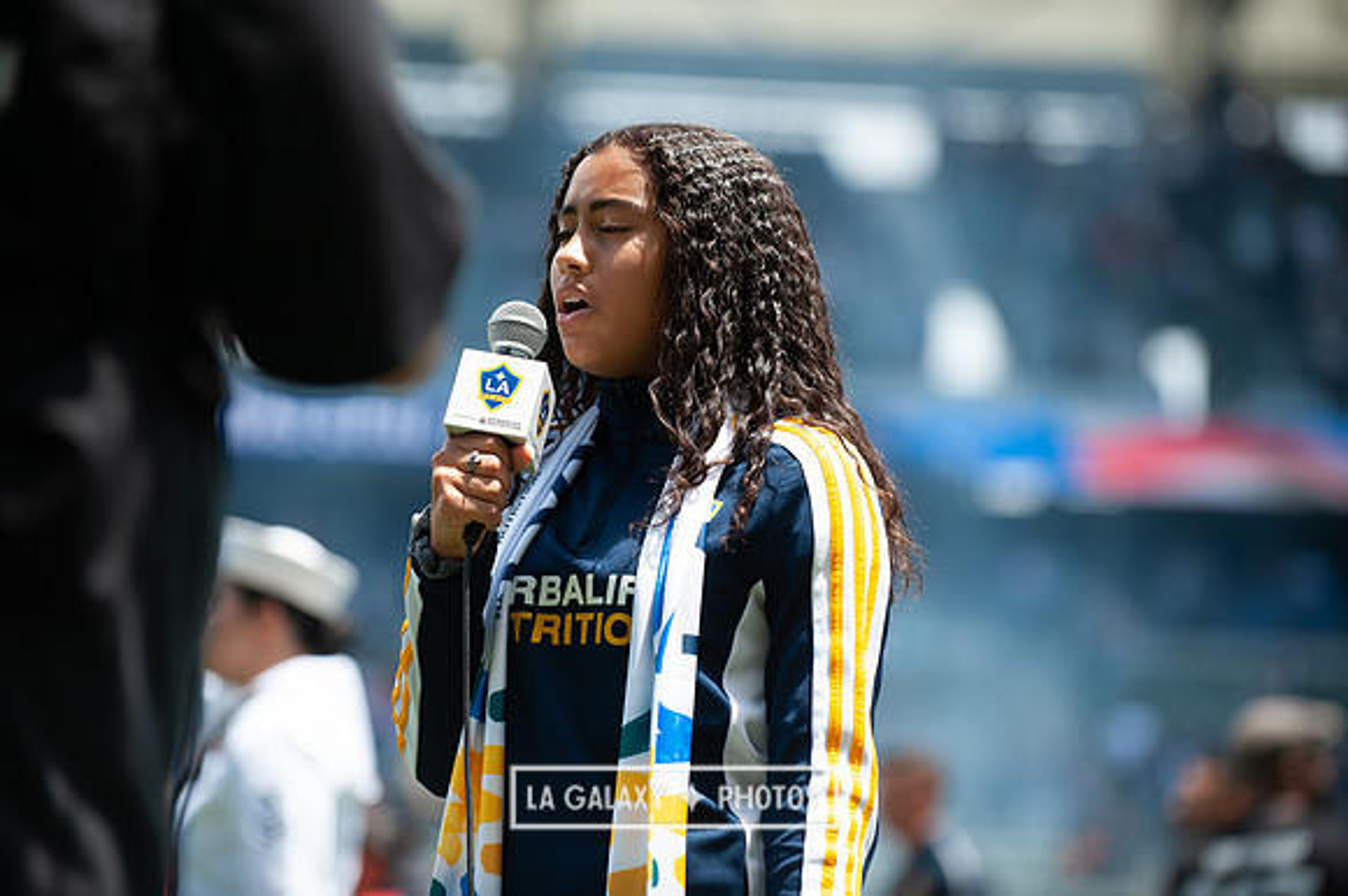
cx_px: 674
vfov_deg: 7.8
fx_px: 6549
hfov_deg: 11.8
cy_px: 448
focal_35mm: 175
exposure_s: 1/1250
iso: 200
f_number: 3.5
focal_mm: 175
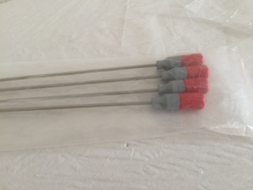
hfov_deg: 61.7
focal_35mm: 29
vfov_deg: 48.2
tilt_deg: -54.4
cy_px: 95
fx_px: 212
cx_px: 126
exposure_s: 1/33
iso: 160
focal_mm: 4.15
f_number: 2.2
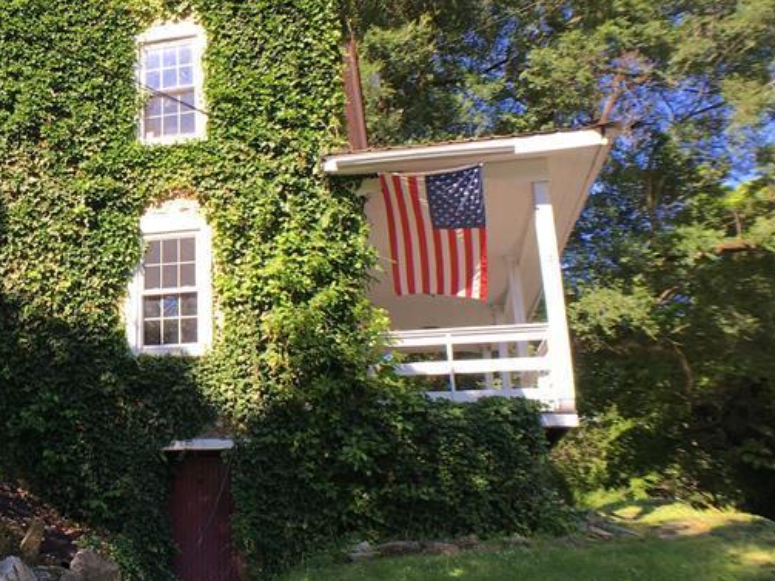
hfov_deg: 31.3
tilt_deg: +18.7
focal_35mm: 59
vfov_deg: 24.8
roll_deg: -1.2
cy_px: 268
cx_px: 83
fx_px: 1321
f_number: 2.2
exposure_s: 1/373
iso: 25
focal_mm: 4.15
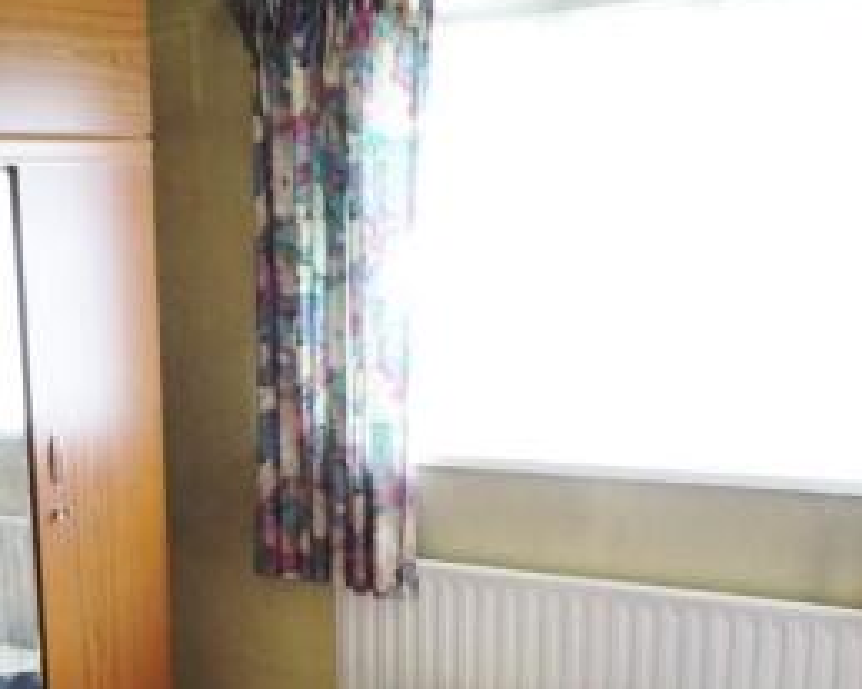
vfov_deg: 25.9
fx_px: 1454
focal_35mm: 57
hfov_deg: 31.7
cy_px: 602
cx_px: 107
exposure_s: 1/160
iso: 3200
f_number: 3.5
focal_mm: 16
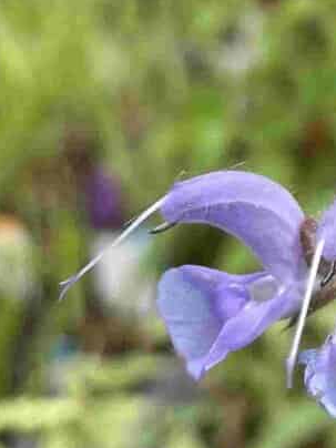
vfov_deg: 18.2
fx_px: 1333
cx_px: 502
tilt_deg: -15.3
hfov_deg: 13.5
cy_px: -73
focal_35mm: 103
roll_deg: +3.6
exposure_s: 1/578
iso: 32
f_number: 1.6
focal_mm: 4.2
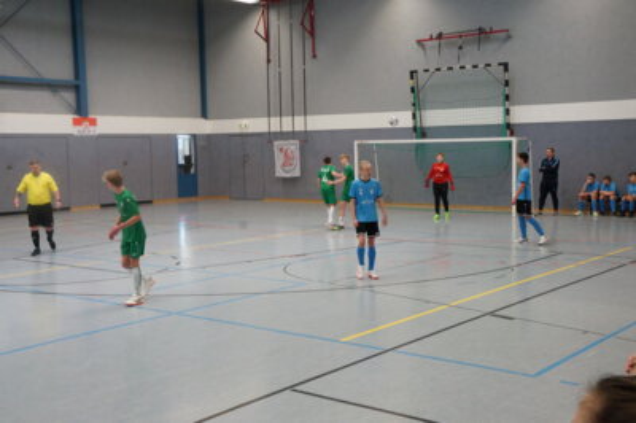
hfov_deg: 45.0
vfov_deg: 30.8
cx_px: 318
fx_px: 768
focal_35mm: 44
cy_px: 212
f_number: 13
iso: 3200
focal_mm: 29
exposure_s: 1/60
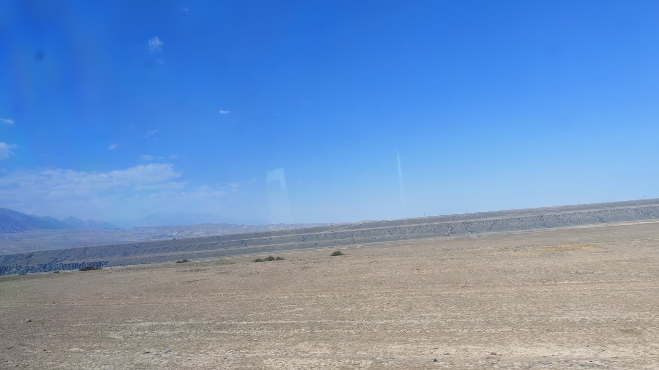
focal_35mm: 30
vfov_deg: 38.9
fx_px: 524
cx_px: 324
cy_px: 191
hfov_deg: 64.3
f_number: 1.95
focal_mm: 5.52
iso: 50
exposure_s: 1/530
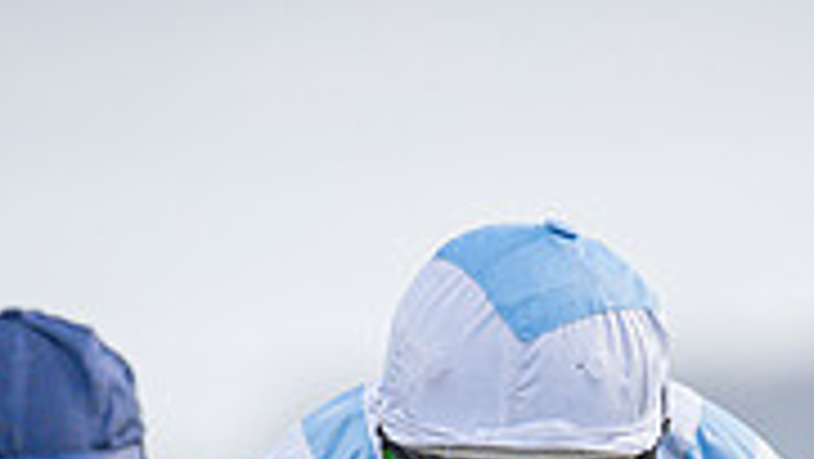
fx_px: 48067
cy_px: 563
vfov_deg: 0.5
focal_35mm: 2226
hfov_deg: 1.0
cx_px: 608
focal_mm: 400
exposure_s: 1/2000
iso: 800
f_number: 5
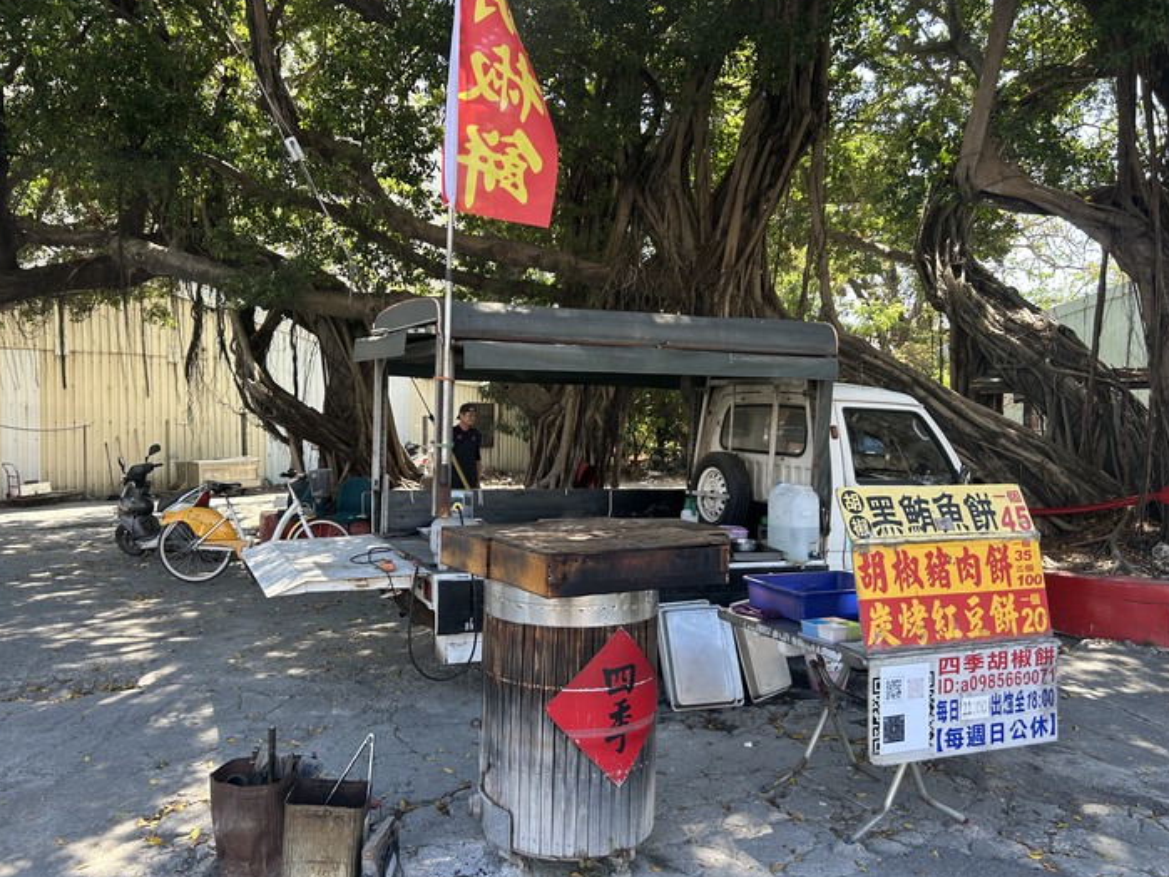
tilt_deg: -3.0
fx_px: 979
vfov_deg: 48.2
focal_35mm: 29
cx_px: 545
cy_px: 464
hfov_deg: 61.6
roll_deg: -0.7
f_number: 1.5
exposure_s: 1/361
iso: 50
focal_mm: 5.7
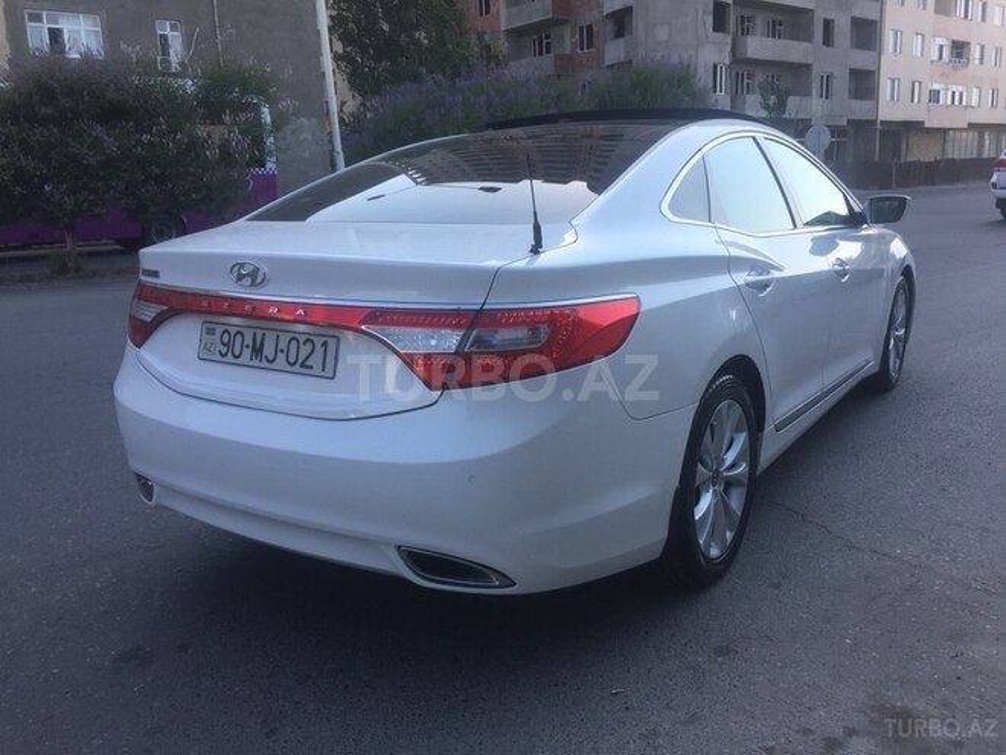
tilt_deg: -10.1
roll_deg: +2.5
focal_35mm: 29
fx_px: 843
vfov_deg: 48.2
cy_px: 378
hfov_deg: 61.7
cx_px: 503
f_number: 2.2
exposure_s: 1/760
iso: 32
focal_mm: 4.15
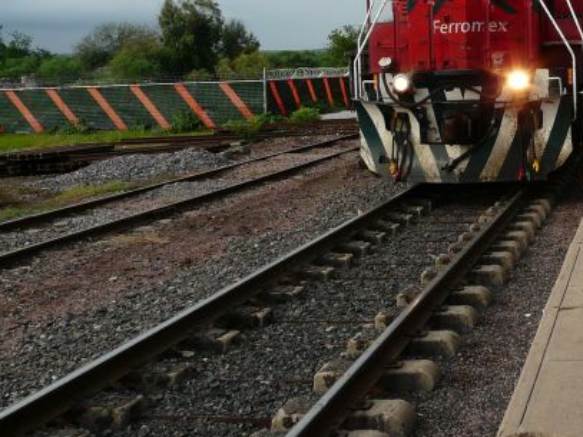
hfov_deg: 32.9
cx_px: 540
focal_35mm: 55
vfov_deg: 26.0
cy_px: 85
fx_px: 926
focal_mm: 4.6
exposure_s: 1/200
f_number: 4.5
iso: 100
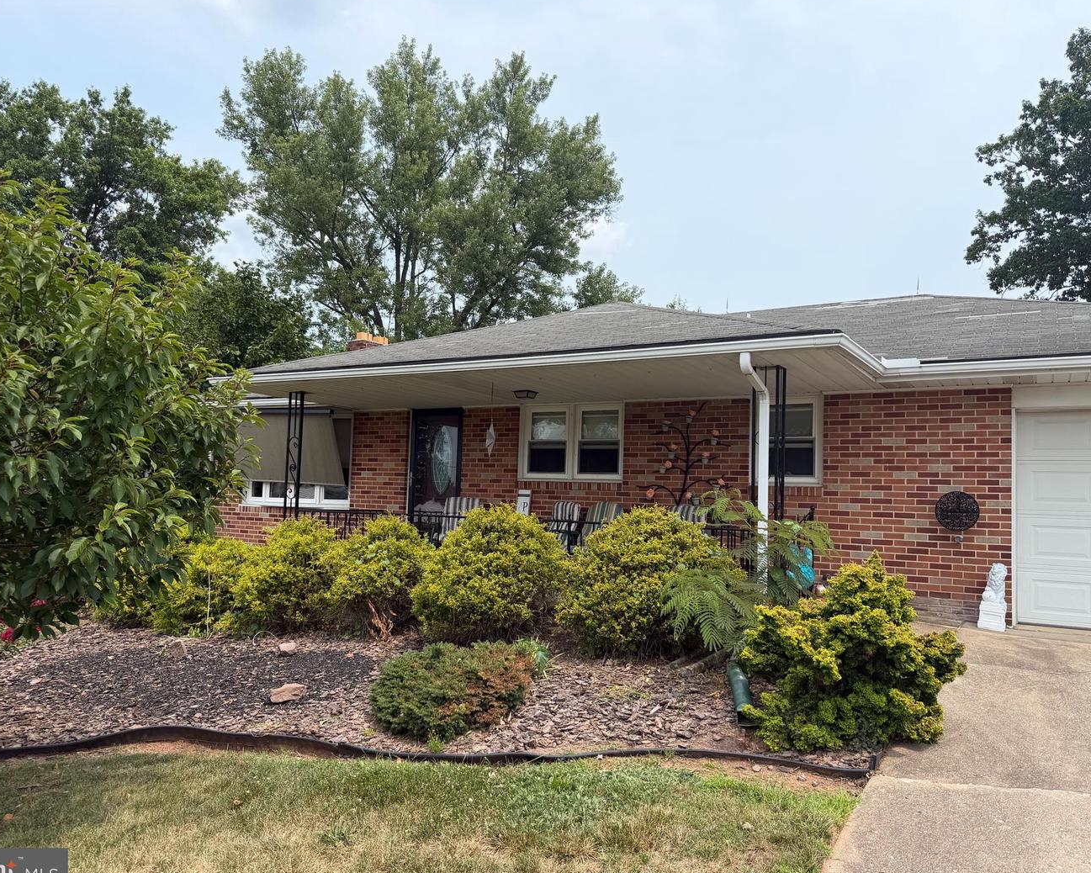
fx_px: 840
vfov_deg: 54.9
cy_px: 442
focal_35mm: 26
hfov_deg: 66.0
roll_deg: -1.5
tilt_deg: +4.1
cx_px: 526
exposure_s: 1/3425
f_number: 1.78
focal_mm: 6.76
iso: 80
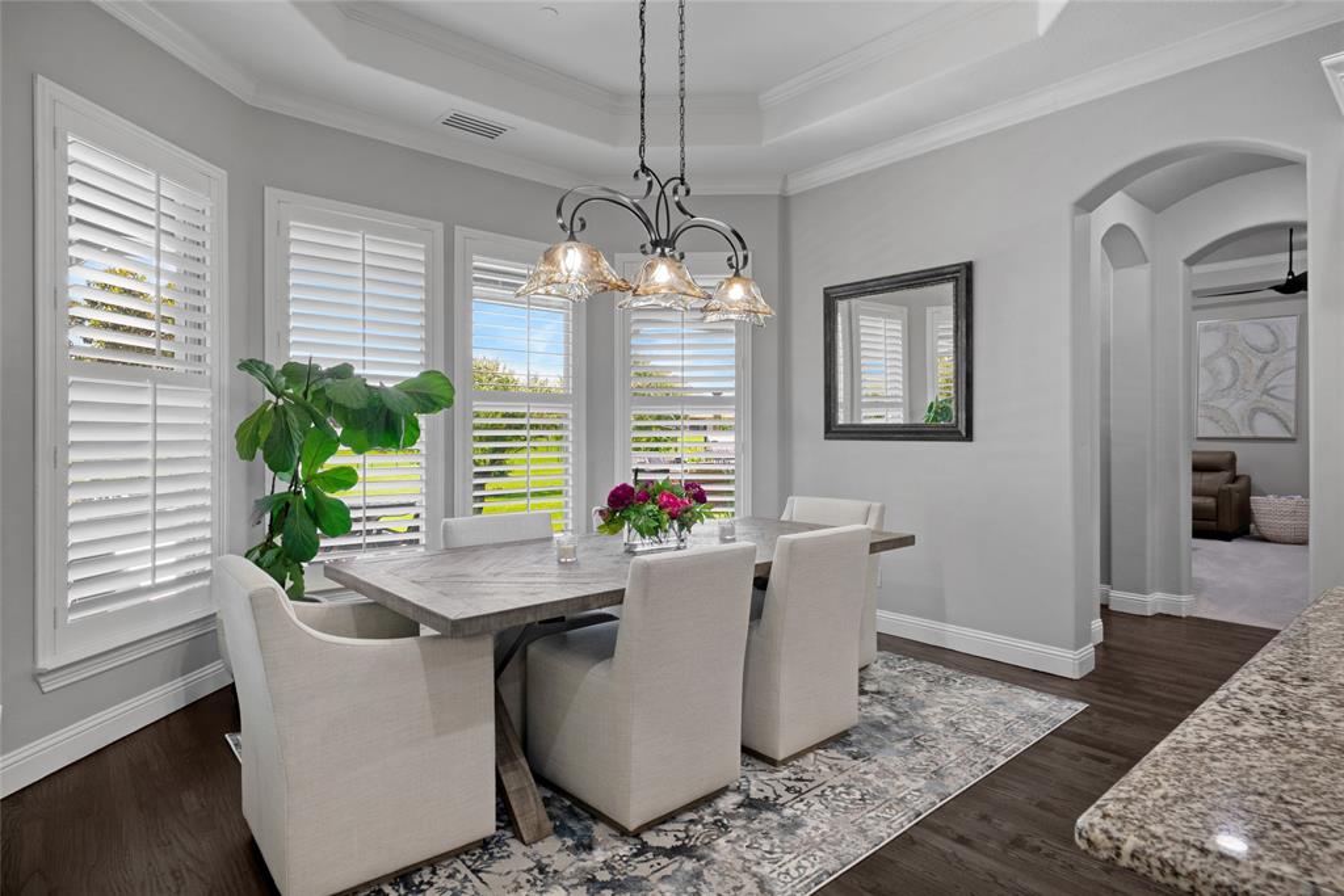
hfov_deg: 86.9
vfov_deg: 64.6
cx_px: 672
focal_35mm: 19
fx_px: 709
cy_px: 448
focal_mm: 19
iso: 100
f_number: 9
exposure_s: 1/2
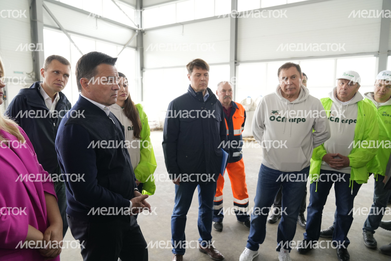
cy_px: 130
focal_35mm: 24
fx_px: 261
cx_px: 196
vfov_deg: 53.1
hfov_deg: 73.7
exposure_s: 1/250
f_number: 4
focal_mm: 24
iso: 1250
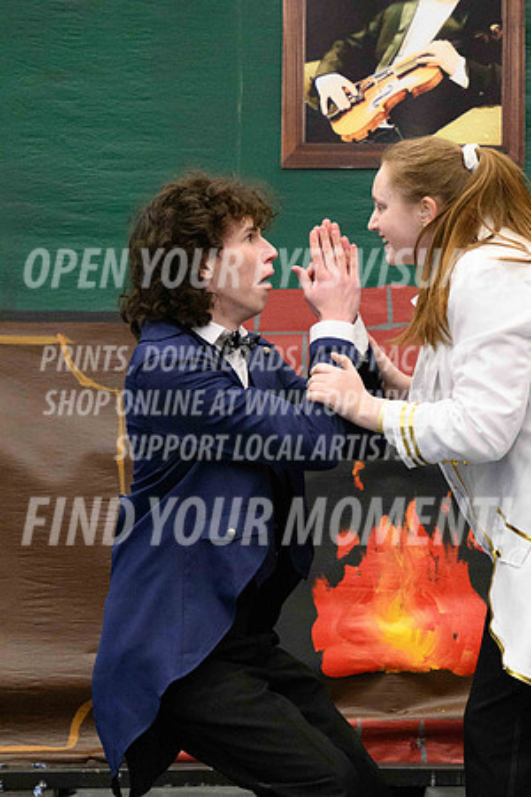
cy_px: 398
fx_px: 9292
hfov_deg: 3.3
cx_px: 266
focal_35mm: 420
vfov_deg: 4.9
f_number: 5.6
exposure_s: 1/320
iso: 10000
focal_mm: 280
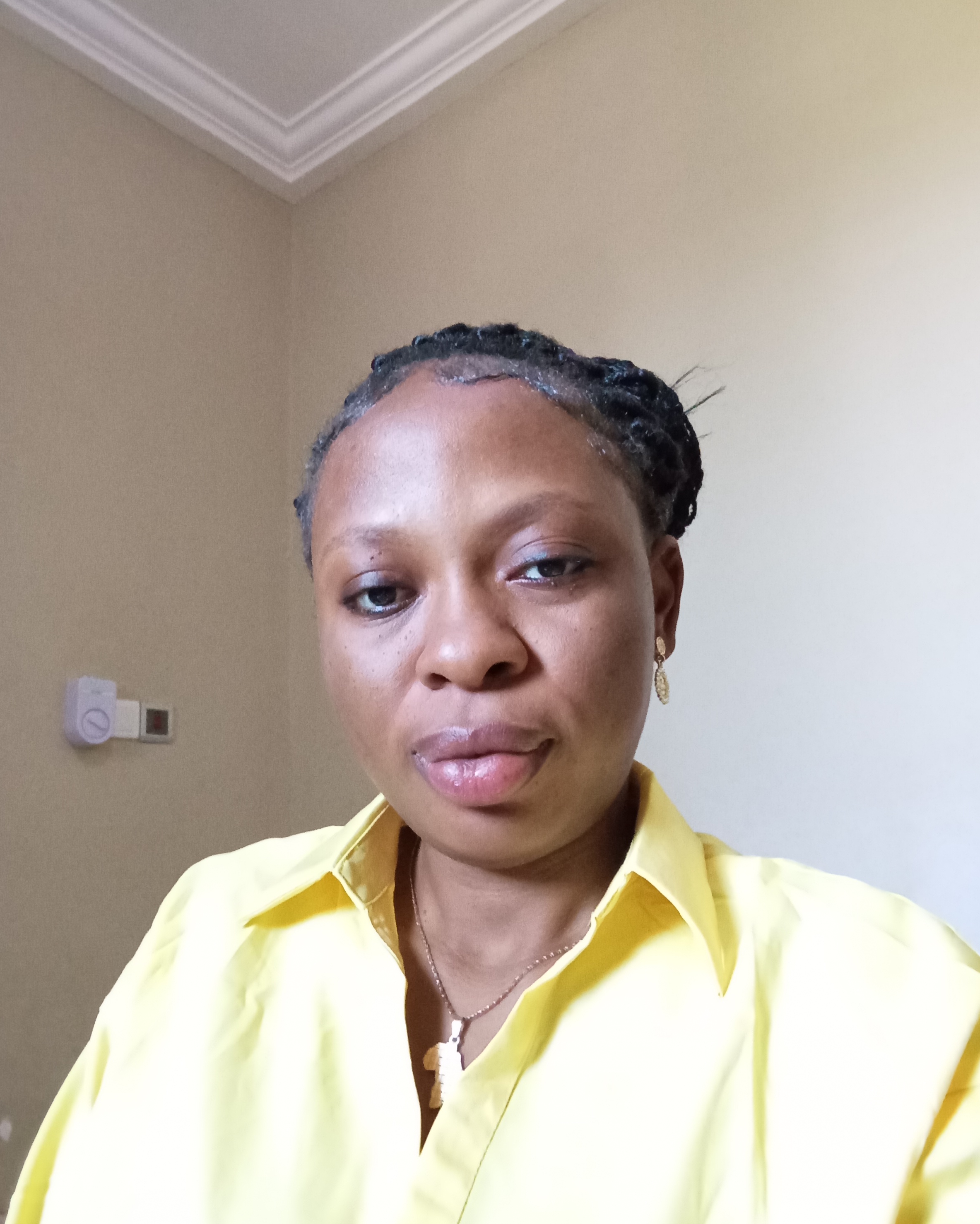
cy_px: 612
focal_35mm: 28
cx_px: 483
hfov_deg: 51.5
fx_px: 1015
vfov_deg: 62.2
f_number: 2.05
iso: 1029
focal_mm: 2.79
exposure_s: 1/20
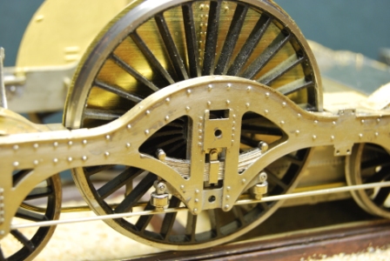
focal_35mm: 82
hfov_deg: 24.6
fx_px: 895
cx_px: 195
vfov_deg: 16.6
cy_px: 130
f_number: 7.1
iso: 200
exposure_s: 1/2
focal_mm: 55
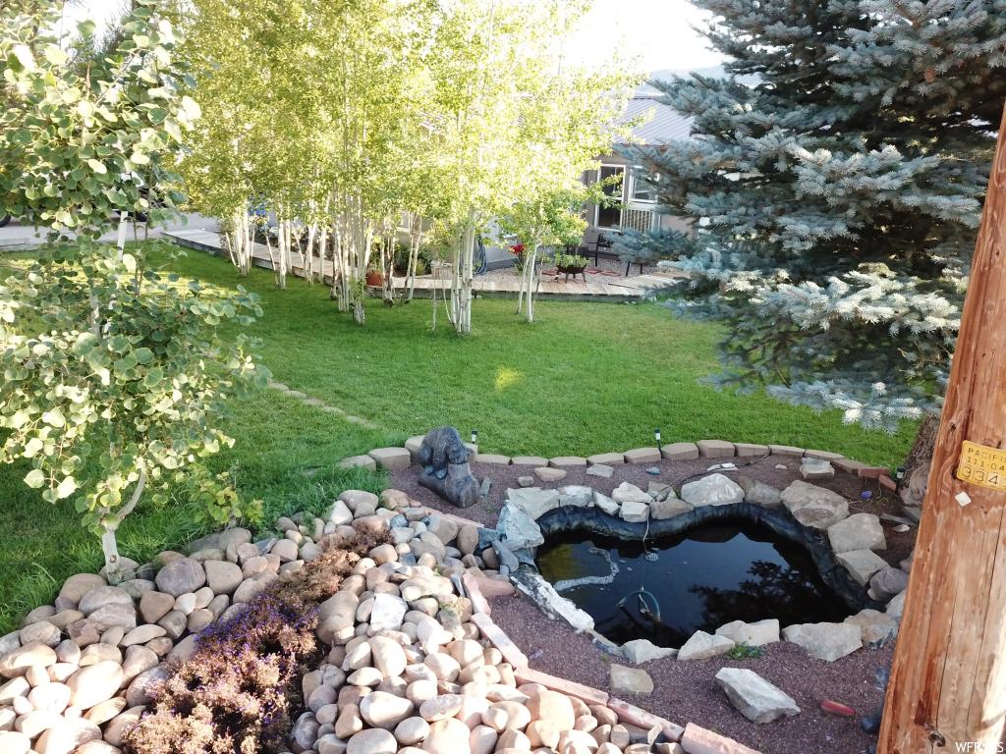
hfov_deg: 67.3
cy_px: 377
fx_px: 756
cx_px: 503
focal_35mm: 26
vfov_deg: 53.1
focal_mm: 4.73
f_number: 2.2
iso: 453
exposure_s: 1/25
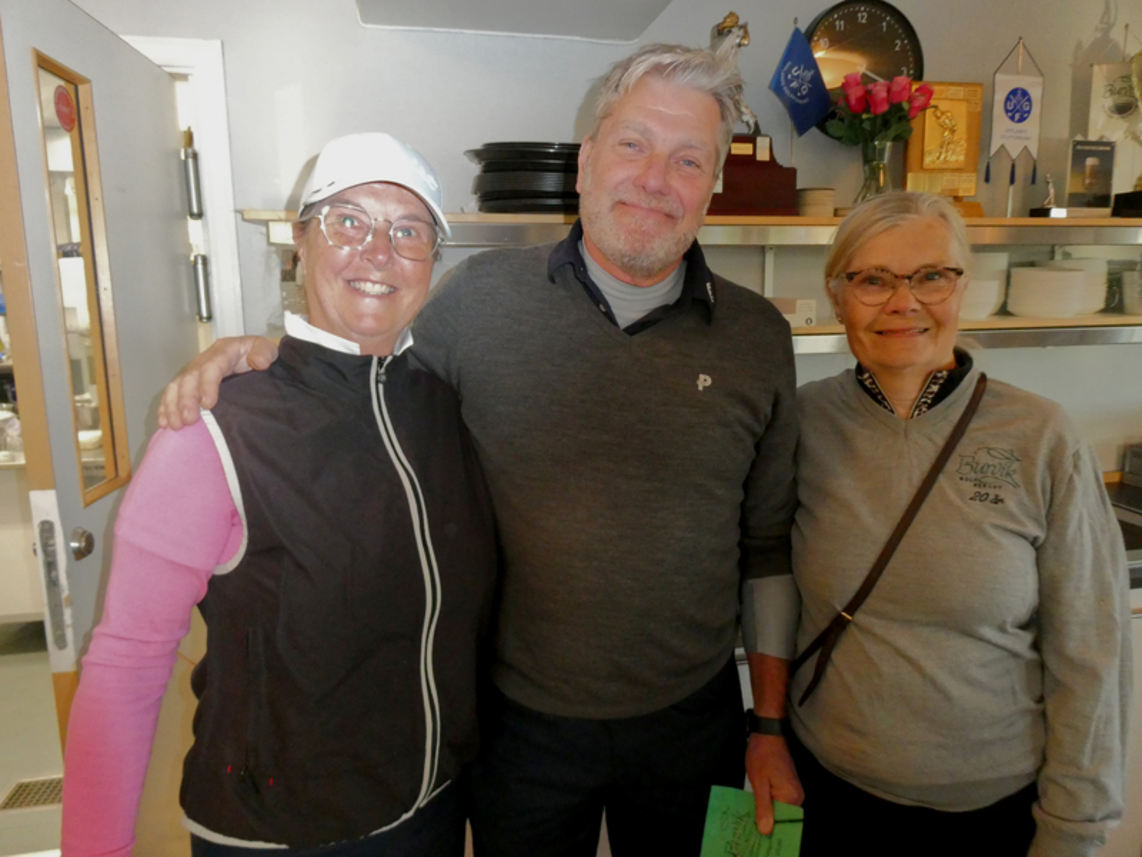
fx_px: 792
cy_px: 428
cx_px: 571
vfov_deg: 56.8
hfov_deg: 71.6
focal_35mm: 24
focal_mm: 4.3
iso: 800
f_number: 3.3
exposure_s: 1/60
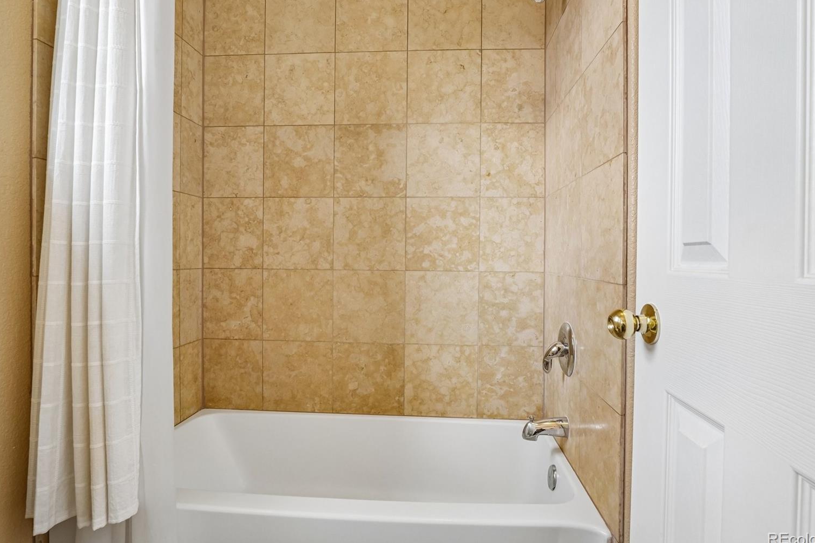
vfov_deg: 68.7
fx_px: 397
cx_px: 422
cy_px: 261
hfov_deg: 91.5
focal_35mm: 18
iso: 500
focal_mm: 11
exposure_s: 1/30
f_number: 8
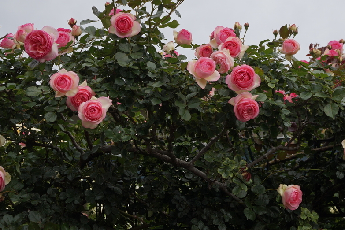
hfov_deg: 29.2
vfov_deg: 19.6
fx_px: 661
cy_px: 70
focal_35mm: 69
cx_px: 199
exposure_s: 1/2000
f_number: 3.5
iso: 100
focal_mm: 30
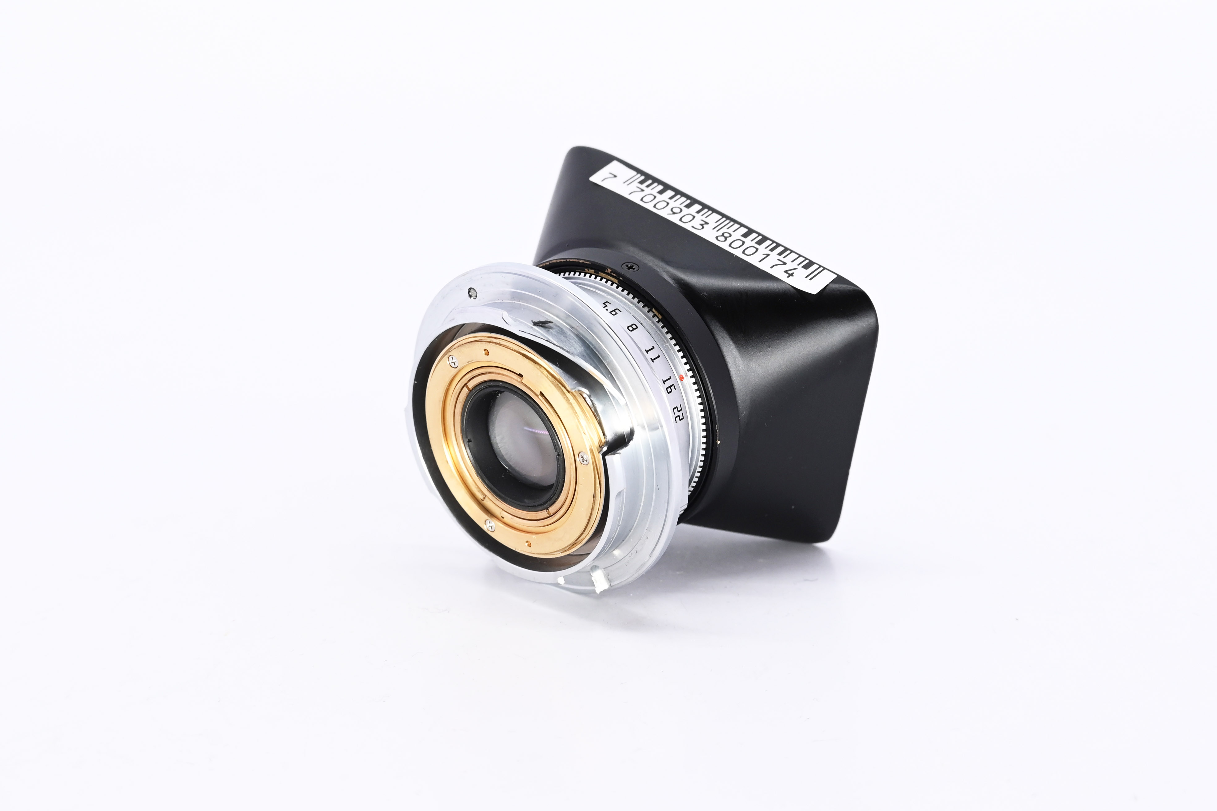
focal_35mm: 75
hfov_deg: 27.0
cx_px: 608
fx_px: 2535
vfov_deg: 18.2
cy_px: 406
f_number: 9
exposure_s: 1/160
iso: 500
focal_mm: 50
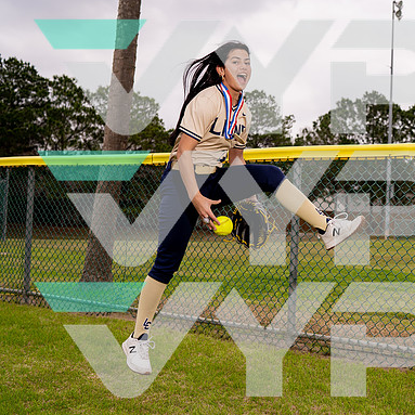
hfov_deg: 36.6
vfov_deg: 37.6
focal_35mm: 45
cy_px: 209
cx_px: 313
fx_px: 610
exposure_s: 1/800
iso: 100
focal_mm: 35
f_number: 3.5
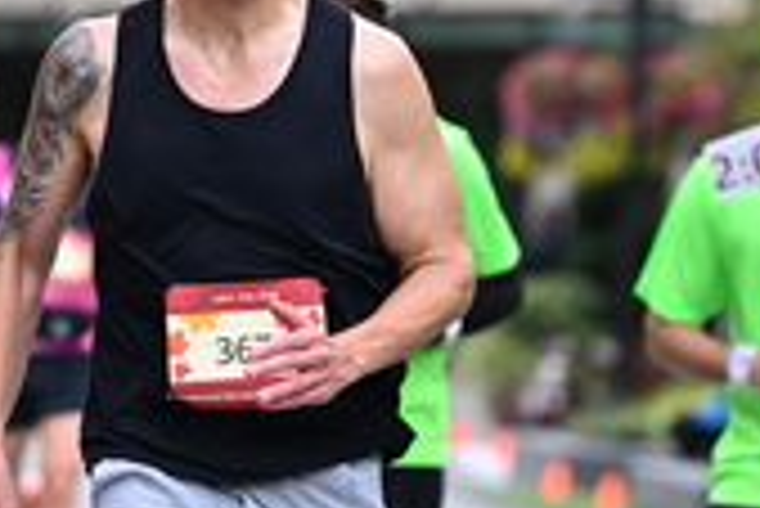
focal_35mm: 391
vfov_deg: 3.5
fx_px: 8261
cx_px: 270
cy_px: 25
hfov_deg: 5.3
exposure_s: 1/2000
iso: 640
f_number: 2.8
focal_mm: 120
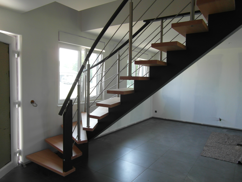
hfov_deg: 71.6
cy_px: 91
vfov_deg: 56.8
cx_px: 121
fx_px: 168
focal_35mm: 24
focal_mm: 4
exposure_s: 1/30
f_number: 3.2
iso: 80
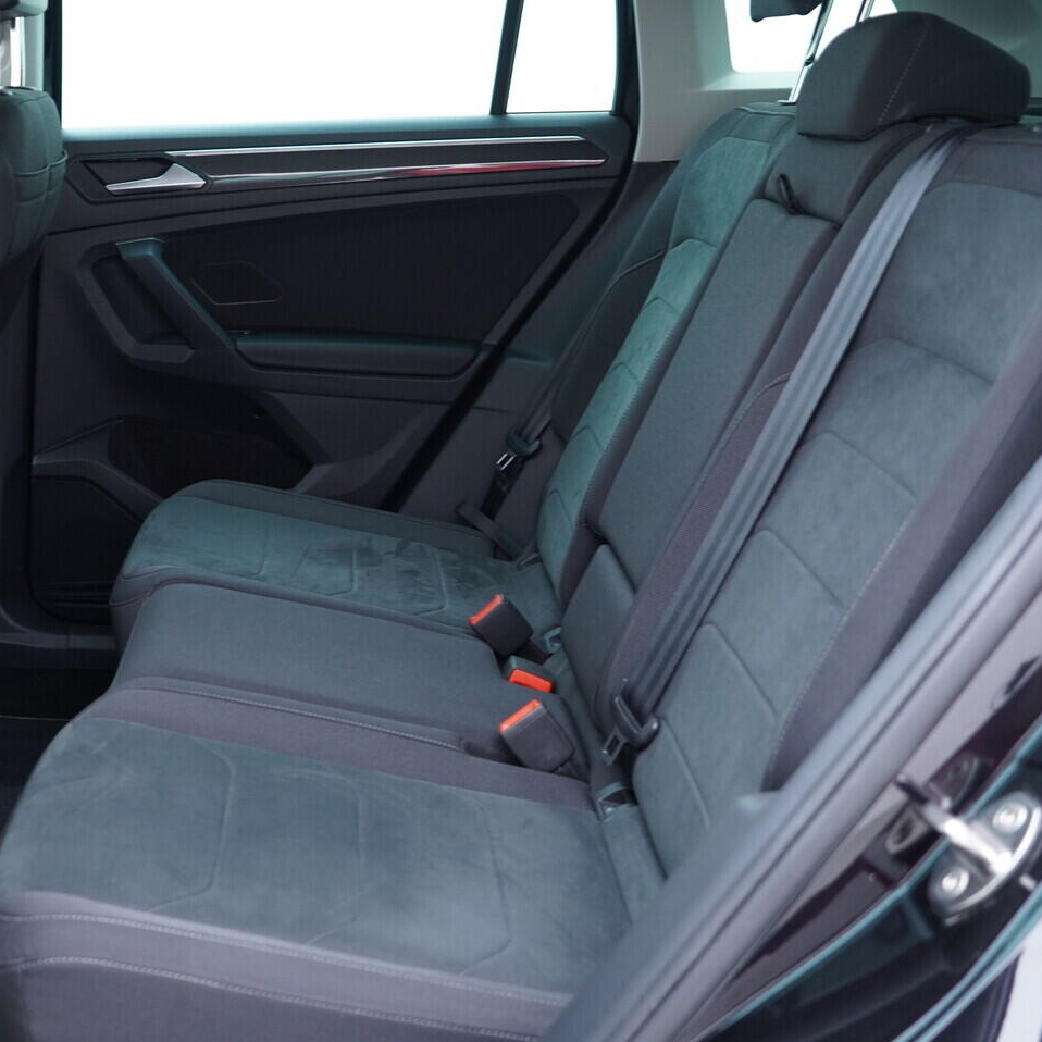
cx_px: 264
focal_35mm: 46
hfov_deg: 36.0
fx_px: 1567
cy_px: 521
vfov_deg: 36.8
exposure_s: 1/40
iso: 500
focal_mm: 24
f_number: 2.8
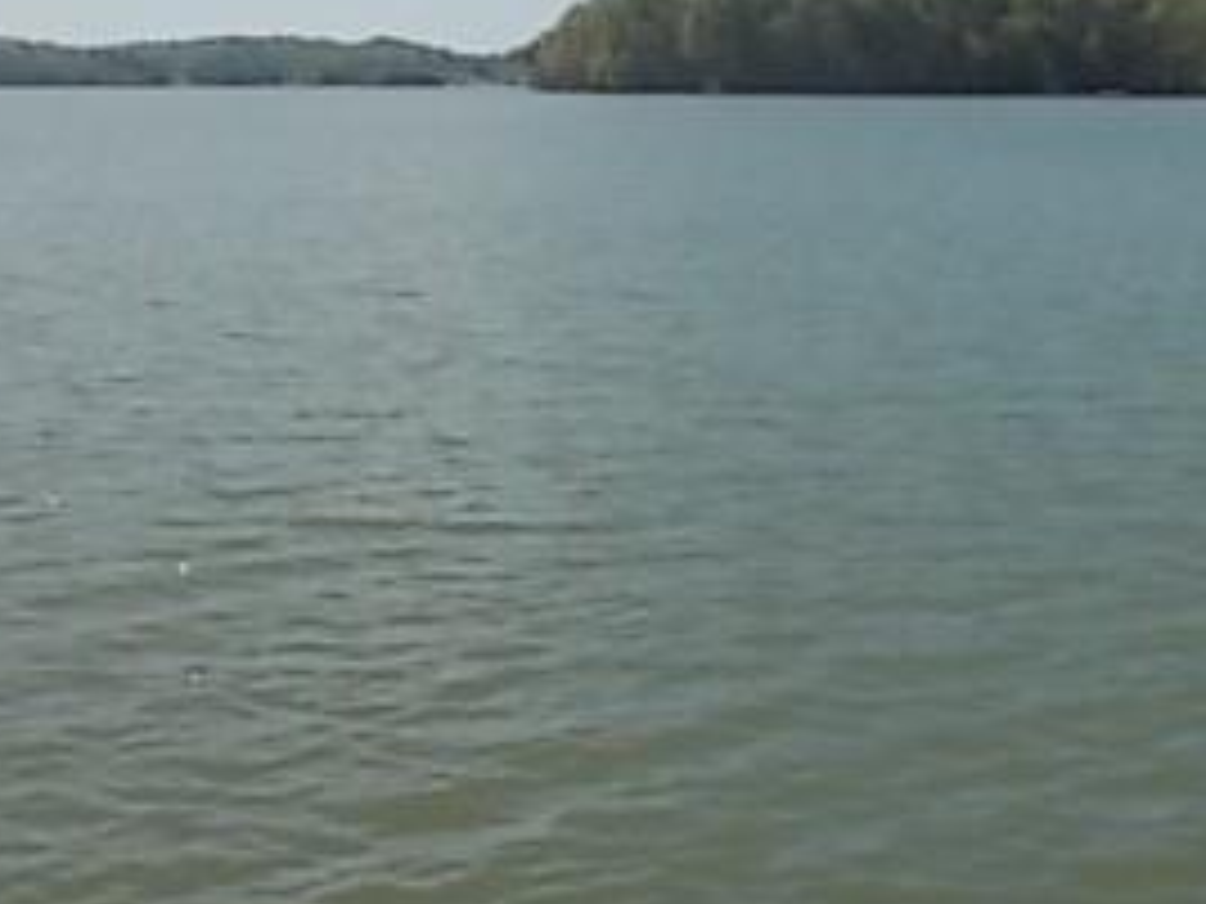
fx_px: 2160
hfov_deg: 31.1
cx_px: 504
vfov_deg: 23.4
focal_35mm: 62
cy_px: 238
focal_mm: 4.6
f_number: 8
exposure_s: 1/200
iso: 80
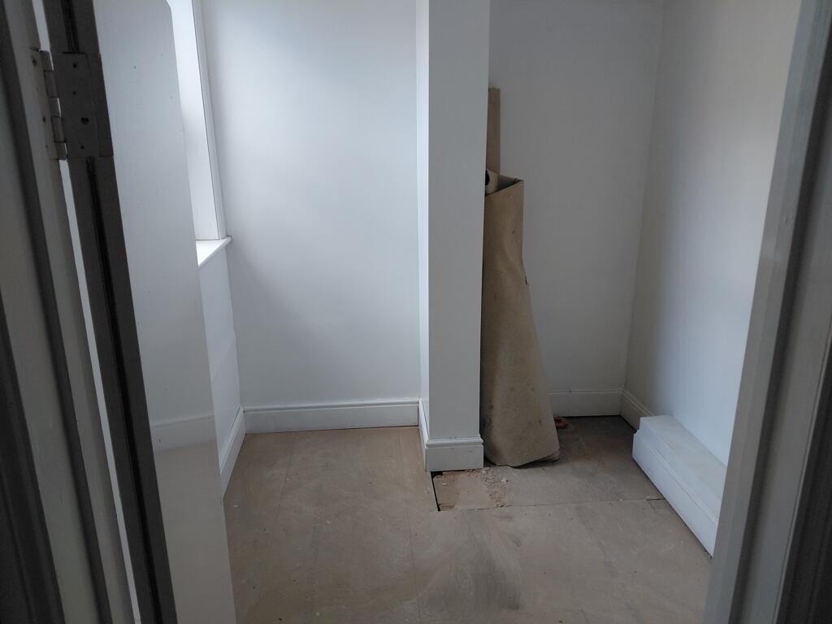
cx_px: 416
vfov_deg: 54.9
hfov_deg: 69.4
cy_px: 312
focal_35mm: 25
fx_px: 601
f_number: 1.8
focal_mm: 4.69
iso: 80
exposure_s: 1/100
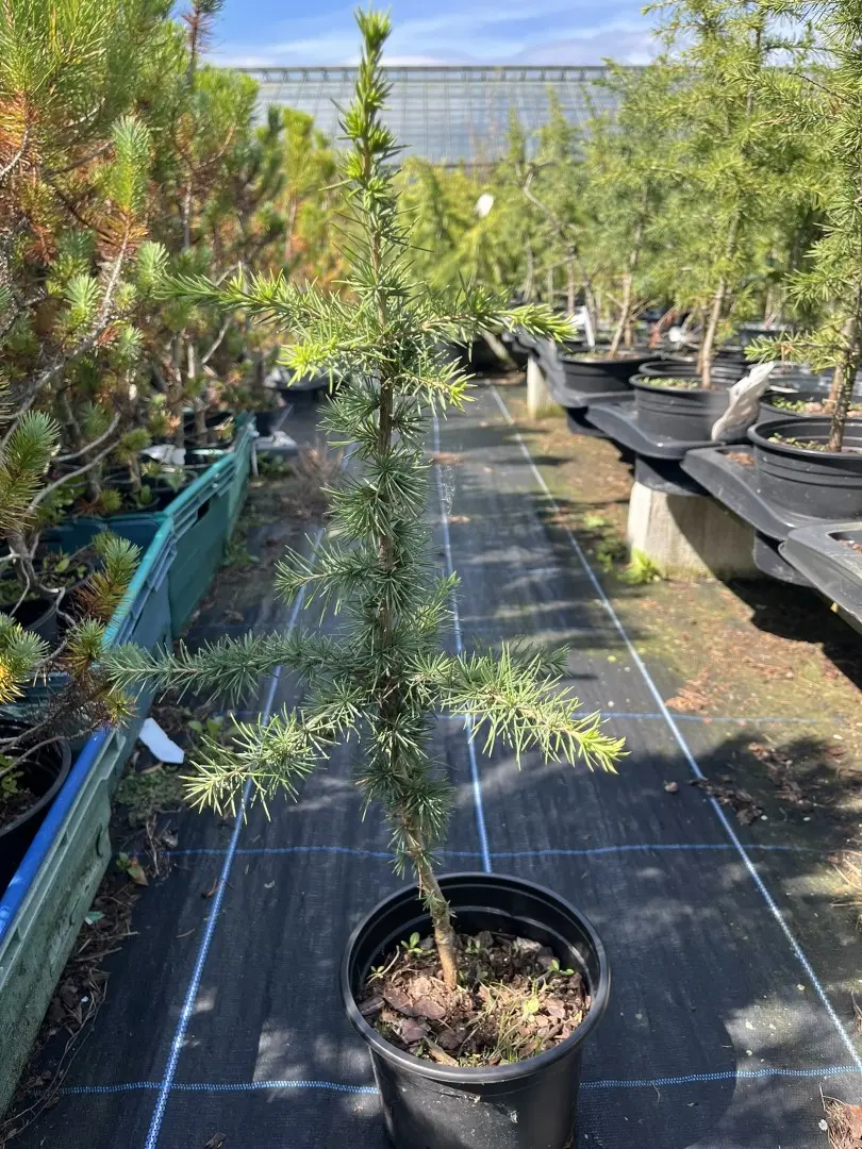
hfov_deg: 53.1
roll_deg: -0.6
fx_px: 863
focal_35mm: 26
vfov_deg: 67.3
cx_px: 431
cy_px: 574
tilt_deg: -20.0
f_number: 1.6
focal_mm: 5.1
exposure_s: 1/787
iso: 50
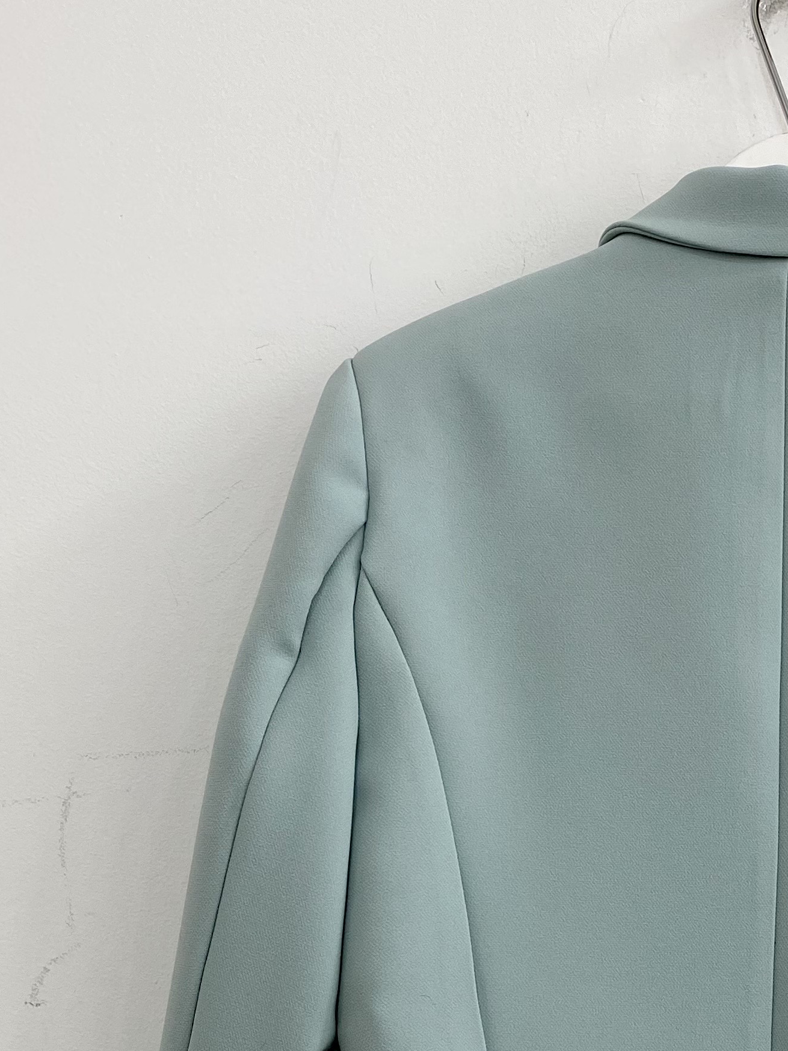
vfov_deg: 31.2
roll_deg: -1.6
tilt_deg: +3.3
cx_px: 801
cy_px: 874
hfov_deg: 23.3
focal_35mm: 60
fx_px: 1821
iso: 40
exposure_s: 1/120
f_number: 1.8
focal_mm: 4.25
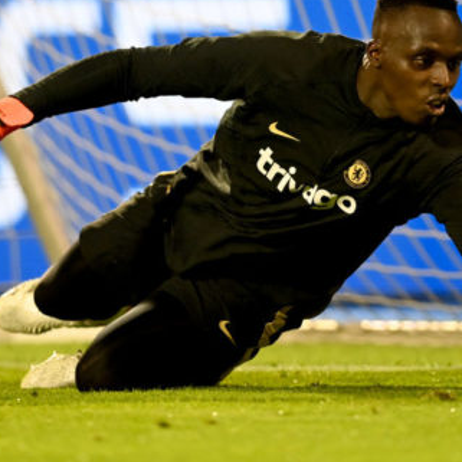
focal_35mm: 794
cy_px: 121
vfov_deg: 2.2
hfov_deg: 2.2
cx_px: 345
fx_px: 11989
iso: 3200
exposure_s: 1/800
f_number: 2.8
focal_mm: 400
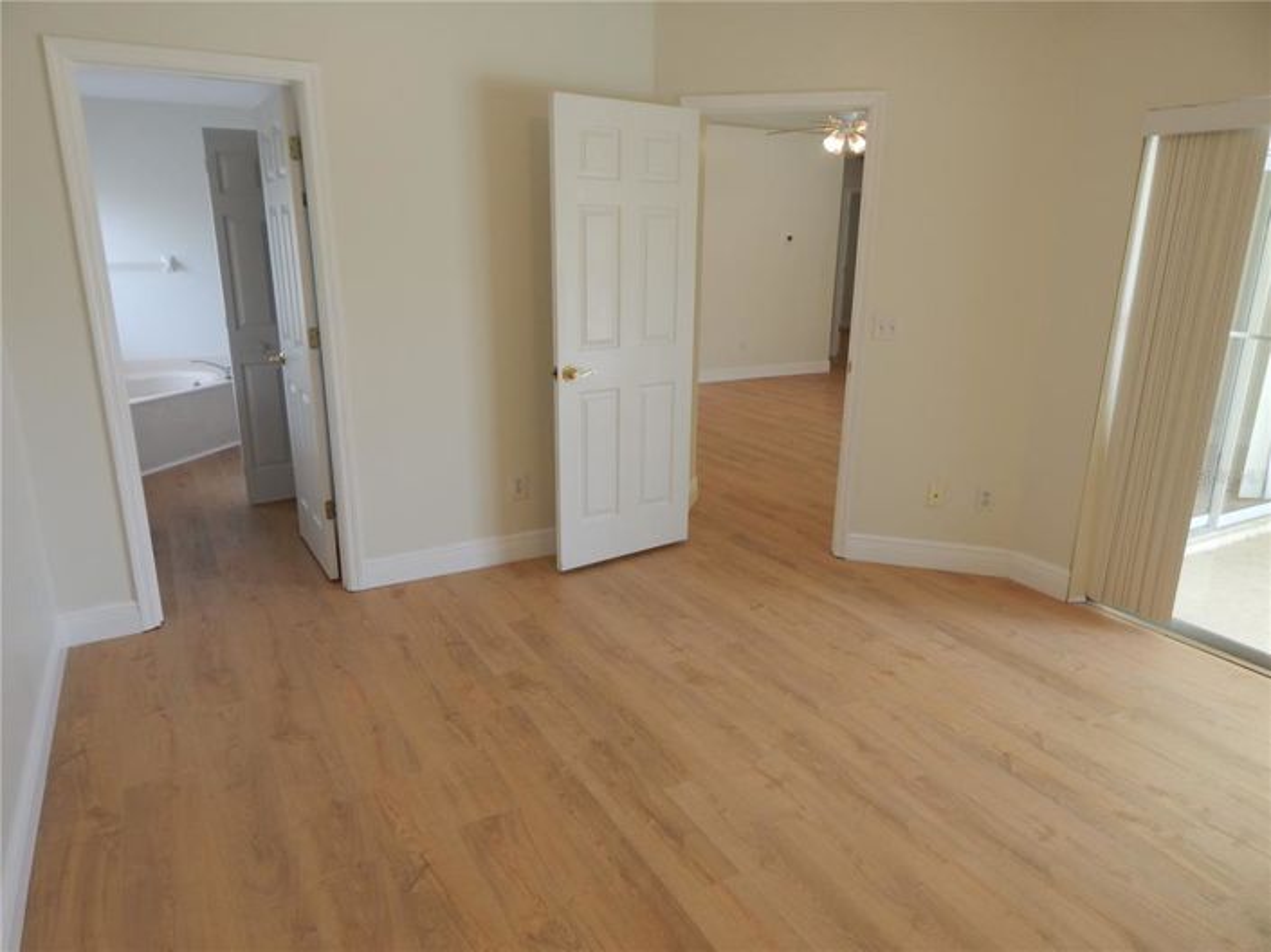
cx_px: 636
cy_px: 476
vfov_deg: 61.0
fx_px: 807
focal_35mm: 22
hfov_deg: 76.4
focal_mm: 4
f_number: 3
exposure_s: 1/100
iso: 125
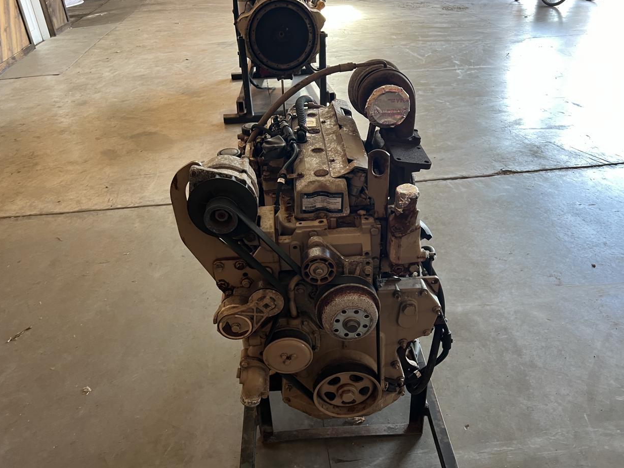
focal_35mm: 27
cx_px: 305
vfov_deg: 51.3
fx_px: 487
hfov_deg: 65.3
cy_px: 242
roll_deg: -1.0
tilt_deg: -37.2
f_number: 1.5
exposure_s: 1/69
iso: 125
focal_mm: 5.7
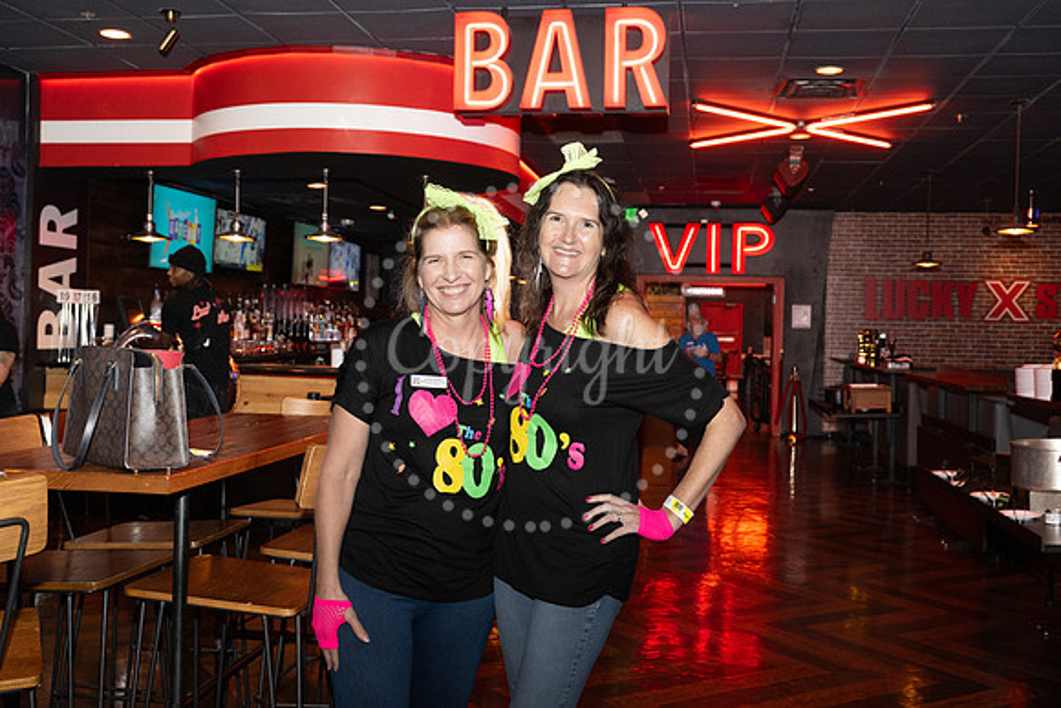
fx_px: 1120
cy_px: 354
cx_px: 530
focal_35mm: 38
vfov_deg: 35.1
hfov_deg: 50.7
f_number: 5.6
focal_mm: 38
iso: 1000
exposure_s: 1/125
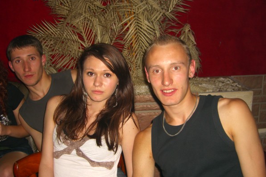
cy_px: 99
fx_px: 295
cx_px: 133
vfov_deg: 33.3
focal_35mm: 40
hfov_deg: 48.5
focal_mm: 7.9
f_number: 2.8
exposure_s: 1/60
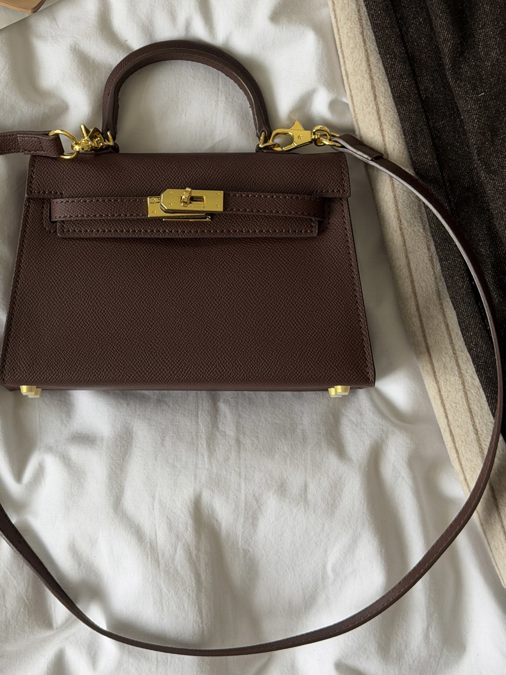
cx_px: 161
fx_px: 1345
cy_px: 251
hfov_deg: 21.2
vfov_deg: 28.1
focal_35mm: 69
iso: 125
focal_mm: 6.76
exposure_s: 1/60
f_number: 1.78
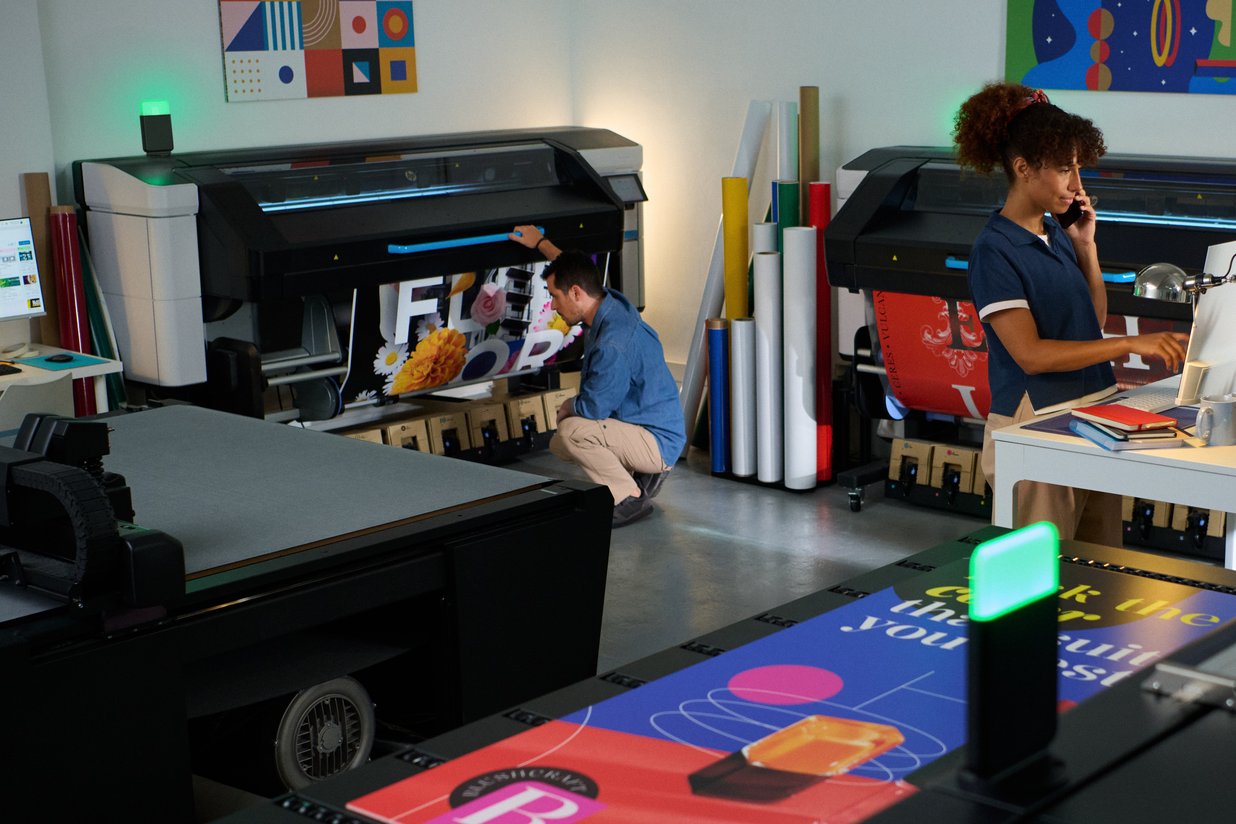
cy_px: 469
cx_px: 833
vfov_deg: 22.6
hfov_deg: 33.1
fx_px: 2060
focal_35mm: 60
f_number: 2.8
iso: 800
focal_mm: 35
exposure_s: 1/125
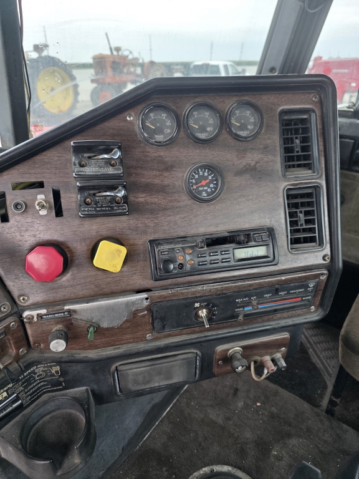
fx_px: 318
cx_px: 180
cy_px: 240
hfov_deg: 58.9
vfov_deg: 73.9
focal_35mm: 23
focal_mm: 6.3
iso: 200
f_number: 1.7
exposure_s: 1/180
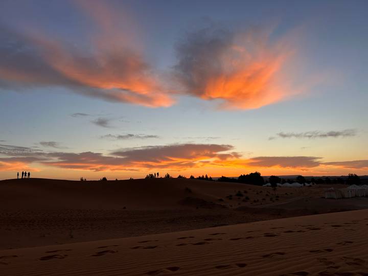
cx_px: 184
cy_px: 138
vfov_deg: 53.1
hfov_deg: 67.3
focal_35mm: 26
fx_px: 276
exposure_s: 1/621
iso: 50
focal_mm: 5.7
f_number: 1.5
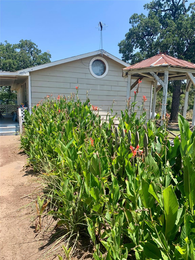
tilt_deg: -6.9
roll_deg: -2.1
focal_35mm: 26
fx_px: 195
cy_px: 130
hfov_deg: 53.1
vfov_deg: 67.3
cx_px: 98
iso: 25
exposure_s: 1/1032
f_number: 1.8
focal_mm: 4.25
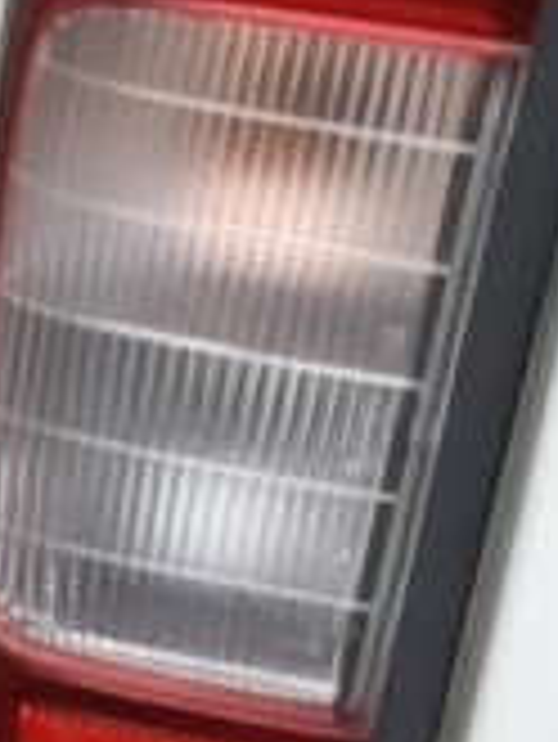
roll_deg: -2.0
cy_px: 2383
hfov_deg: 6.2
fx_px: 4830
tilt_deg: -42.2
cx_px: -990
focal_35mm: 225
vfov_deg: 7.5
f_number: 2.4
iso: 25
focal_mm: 3.3
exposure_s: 1/60
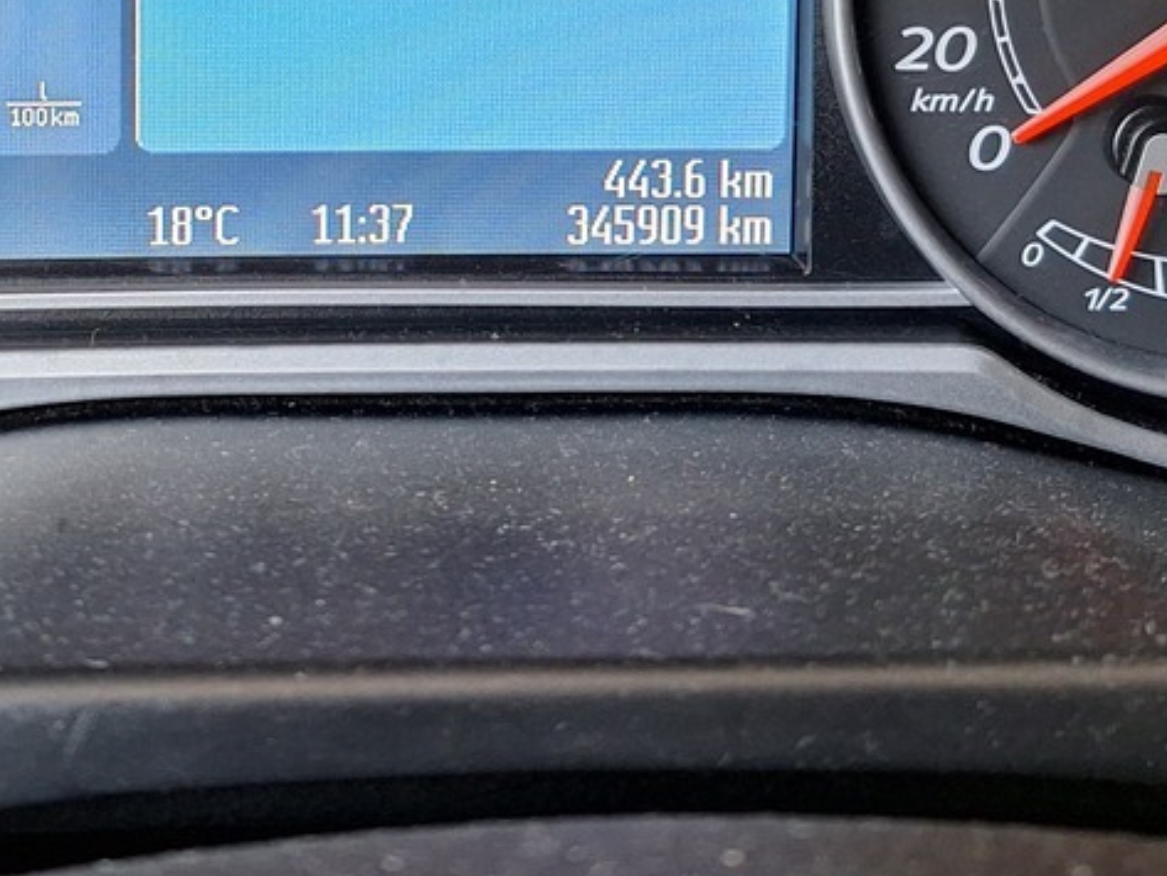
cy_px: -205
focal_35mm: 70
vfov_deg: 19.6
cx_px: 234
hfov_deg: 27.2
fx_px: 2360
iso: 250
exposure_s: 1/33
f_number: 1.8
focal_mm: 5.54
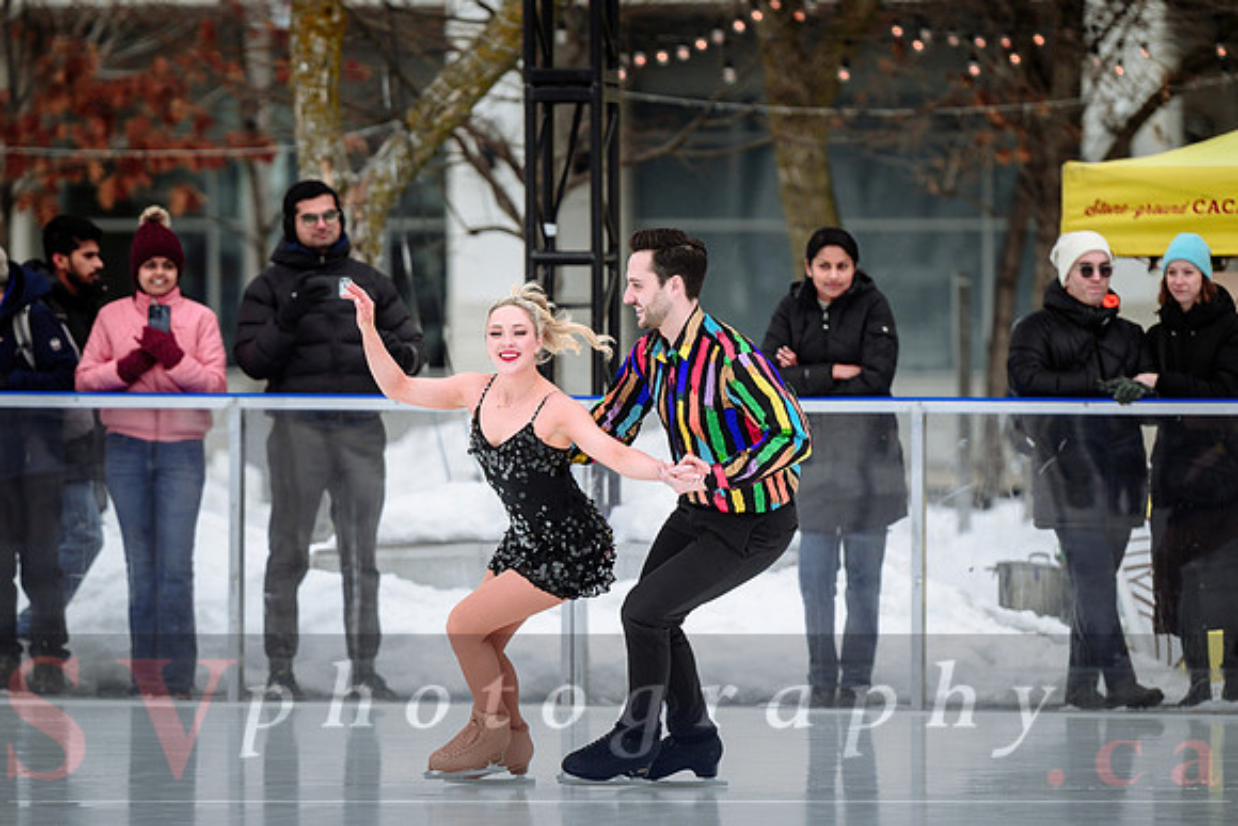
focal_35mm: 278
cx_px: 566
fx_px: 9567
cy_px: 574
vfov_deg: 4.9
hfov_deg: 7.4
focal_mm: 200
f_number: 3.5
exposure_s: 1/1600
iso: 500
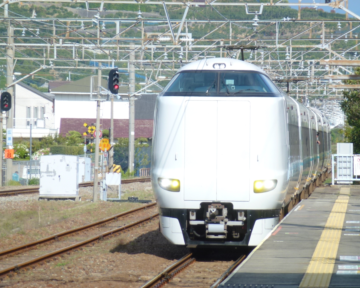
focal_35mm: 390
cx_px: 185
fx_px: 4156
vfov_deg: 4.0
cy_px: 144
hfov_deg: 5.0
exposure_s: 1/320
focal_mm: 67
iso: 100
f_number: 5.9
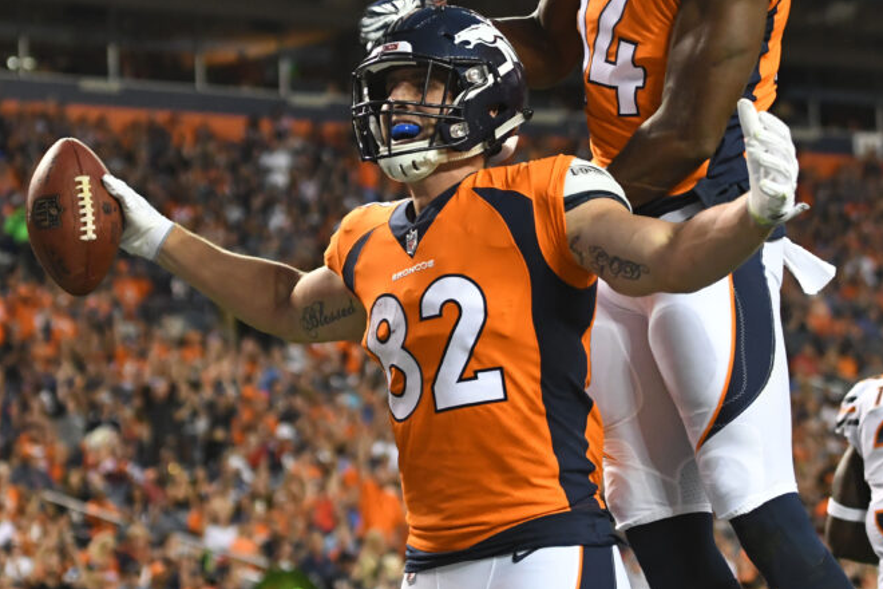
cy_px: 262
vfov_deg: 8.4
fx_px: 3998
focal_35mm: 163
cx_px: 512
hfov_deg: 12.6
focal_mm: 70
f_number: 3.2
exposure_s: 1/2000
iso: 4000
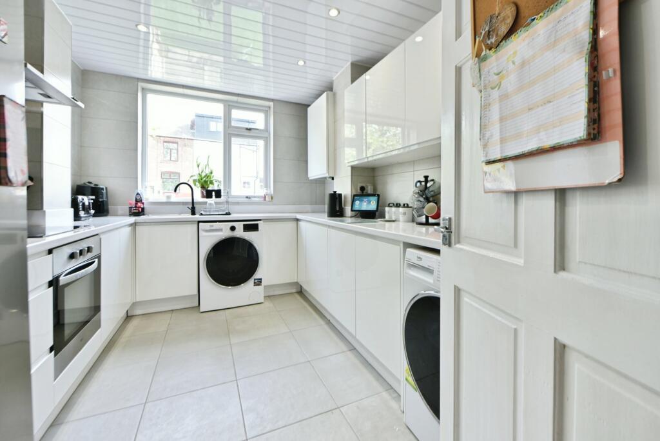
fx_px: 275
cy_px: 220
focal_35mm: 15
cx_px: 330
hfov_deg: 100.4
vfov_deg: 77.4
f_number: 5.6
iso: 500
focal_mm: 15
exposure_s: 1/60
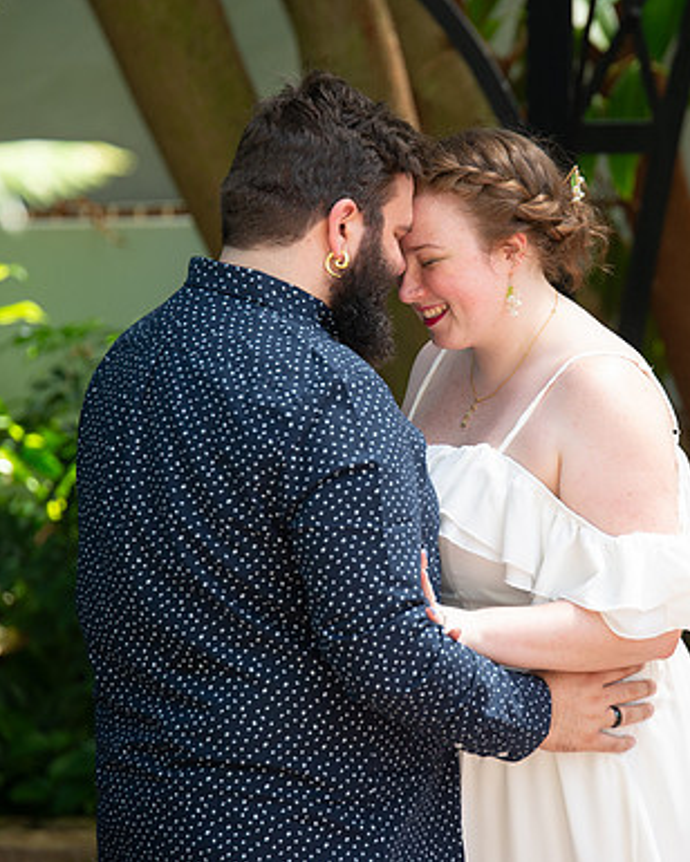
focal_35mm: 308
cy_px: 400
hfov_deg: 5.0
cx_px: 463
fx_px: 7862
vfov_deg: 6.3
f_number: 4
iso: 640
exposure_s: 1/200
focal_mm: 200
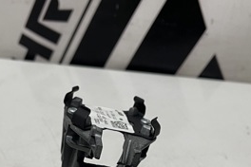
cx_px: 96
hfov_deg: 31.8
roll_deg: -2.0
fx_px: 439
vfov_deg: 20.6
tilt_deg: -38.0
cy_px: 182
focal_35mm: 63
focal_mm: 5.1
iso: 64
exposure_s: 1/50
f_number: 1.6
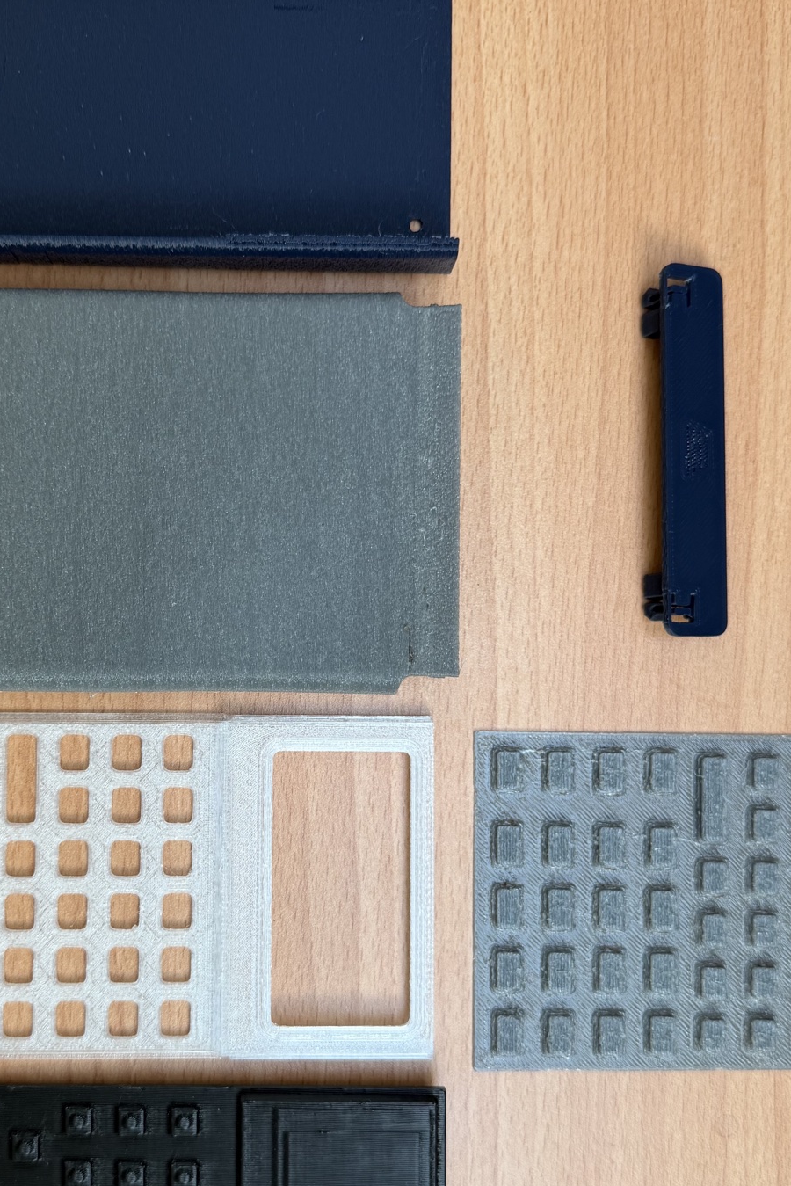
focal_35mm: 37
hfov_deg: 35.8
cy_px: 666
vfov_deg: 51.7
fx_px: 1219
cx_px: 299
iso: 50
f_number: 1.78
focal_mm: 6.76
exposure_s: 1/120
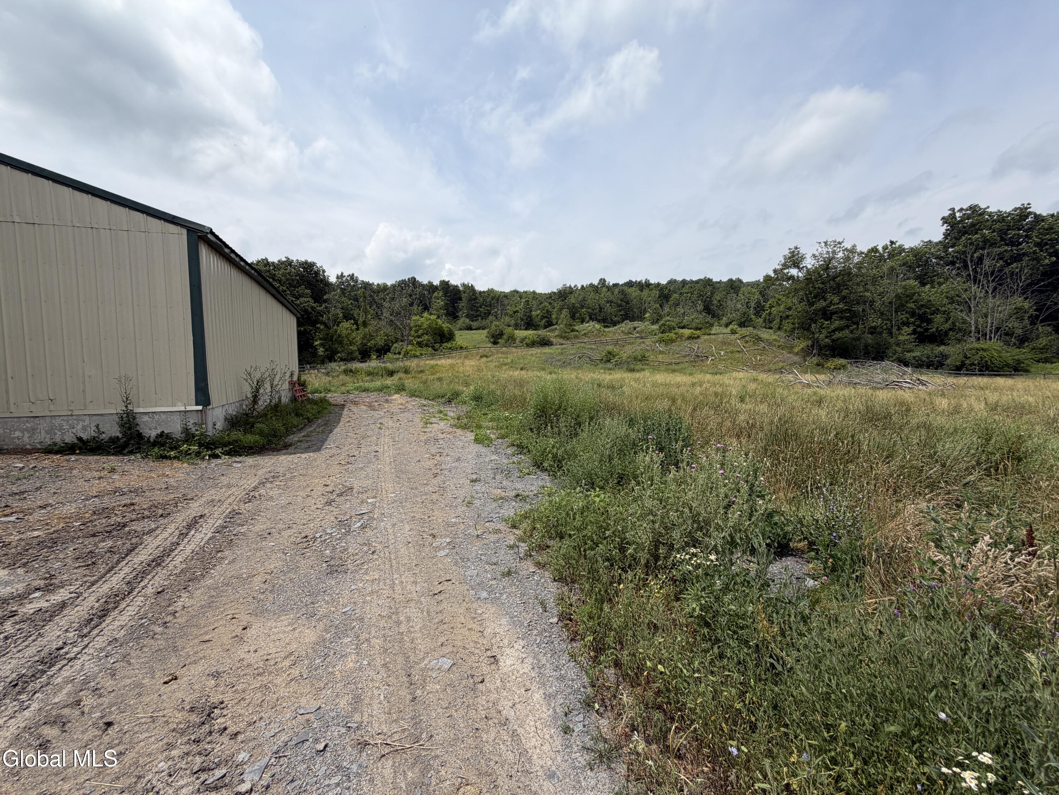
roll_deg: +0.5
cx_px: 530
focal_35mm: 14
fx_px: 428
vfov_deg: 85.7
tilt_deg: -2.1
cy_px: 398
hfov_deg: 102.1
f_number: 2.2
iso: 20
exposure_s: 1/1399
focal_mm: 2.22
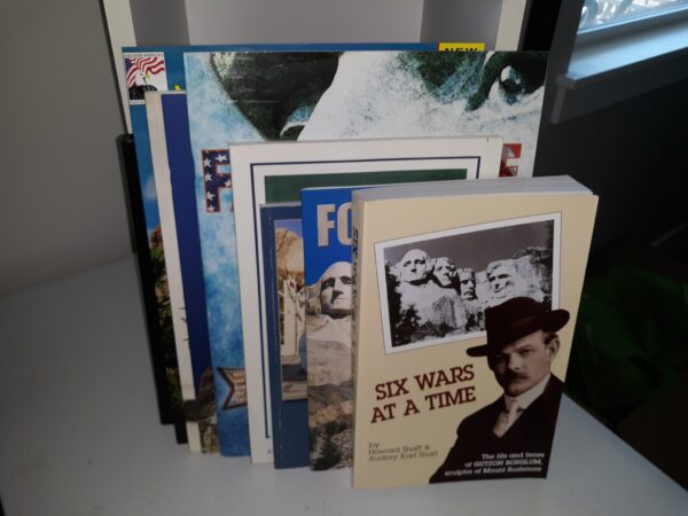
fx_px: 557
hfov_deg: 63.4
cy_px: 258
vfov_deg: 49.7
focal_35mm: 28
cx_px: 344
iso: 50
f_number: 1.7
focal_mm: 3.7
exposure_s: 1/120
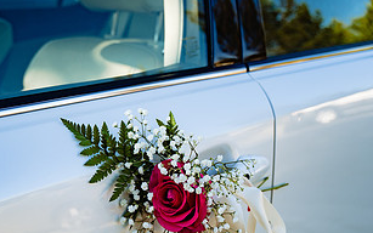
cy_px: 183
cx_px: 152
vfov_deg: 23.7
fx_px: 549
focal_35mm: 54
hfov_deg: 37.4
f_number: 3.2
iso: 100
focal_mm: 28
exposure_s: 1/320
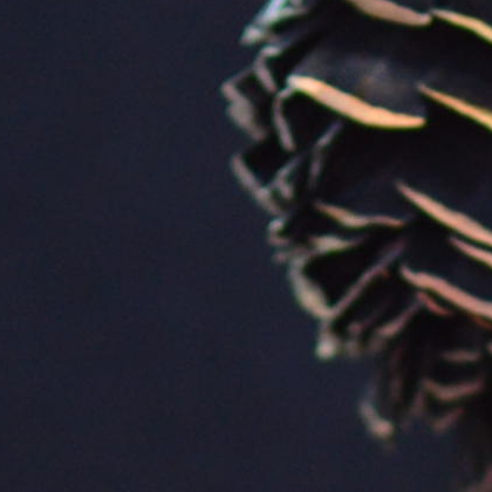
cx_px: 327
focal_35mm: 479
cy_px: 1554
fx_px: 7695
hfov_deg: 3.7
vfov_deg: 3.6
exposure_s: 1/60
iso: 400
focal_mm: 35
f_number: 2
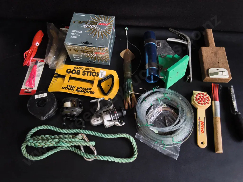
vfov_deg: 51.4
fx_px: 190
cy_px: 91
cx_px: 122
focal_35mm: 27
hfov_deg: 65.3
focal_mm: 2.87
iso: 80
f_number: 2
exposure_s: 1/100
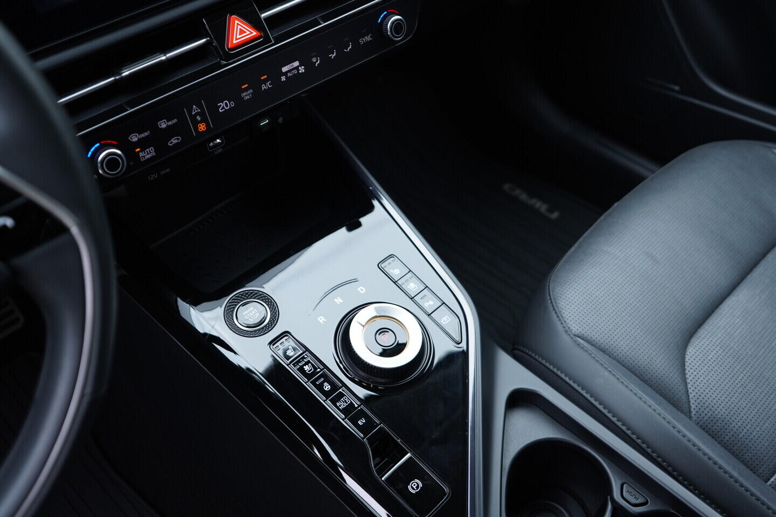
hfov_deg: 53.1
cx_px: 388
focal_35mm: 36
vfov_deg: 36.9
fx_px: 776
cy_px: 258
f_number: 2.8
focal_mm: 24
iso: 320
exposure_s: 1/40
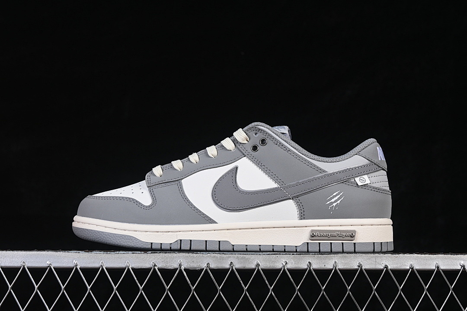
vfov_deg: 18.2
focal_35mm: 75
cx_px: 234
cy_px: 156
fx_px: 973
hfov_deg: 27.0
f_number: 8
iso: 160
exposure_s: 1/80
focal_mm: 50
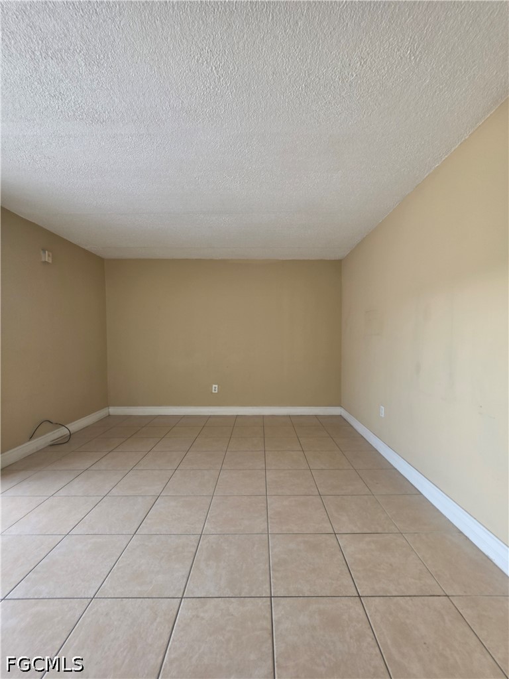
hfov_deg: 89.9
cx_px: 254
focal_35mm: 13
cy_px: 340
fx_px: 255
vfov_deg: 106.2
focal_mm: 2.2
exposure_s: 1/120
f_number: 1.9
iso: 50
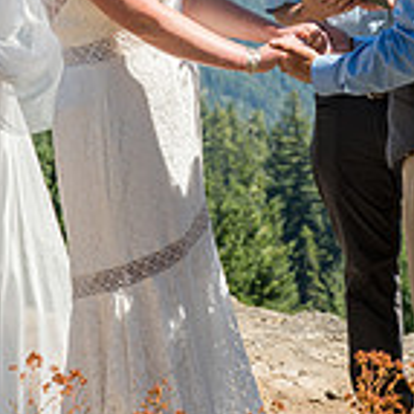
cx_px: 278
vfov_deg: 6.2
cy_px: -19
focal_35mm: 282
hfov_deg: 6.2
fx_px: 3816
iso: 125
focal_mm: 82
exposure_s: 1/400
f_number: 7.1
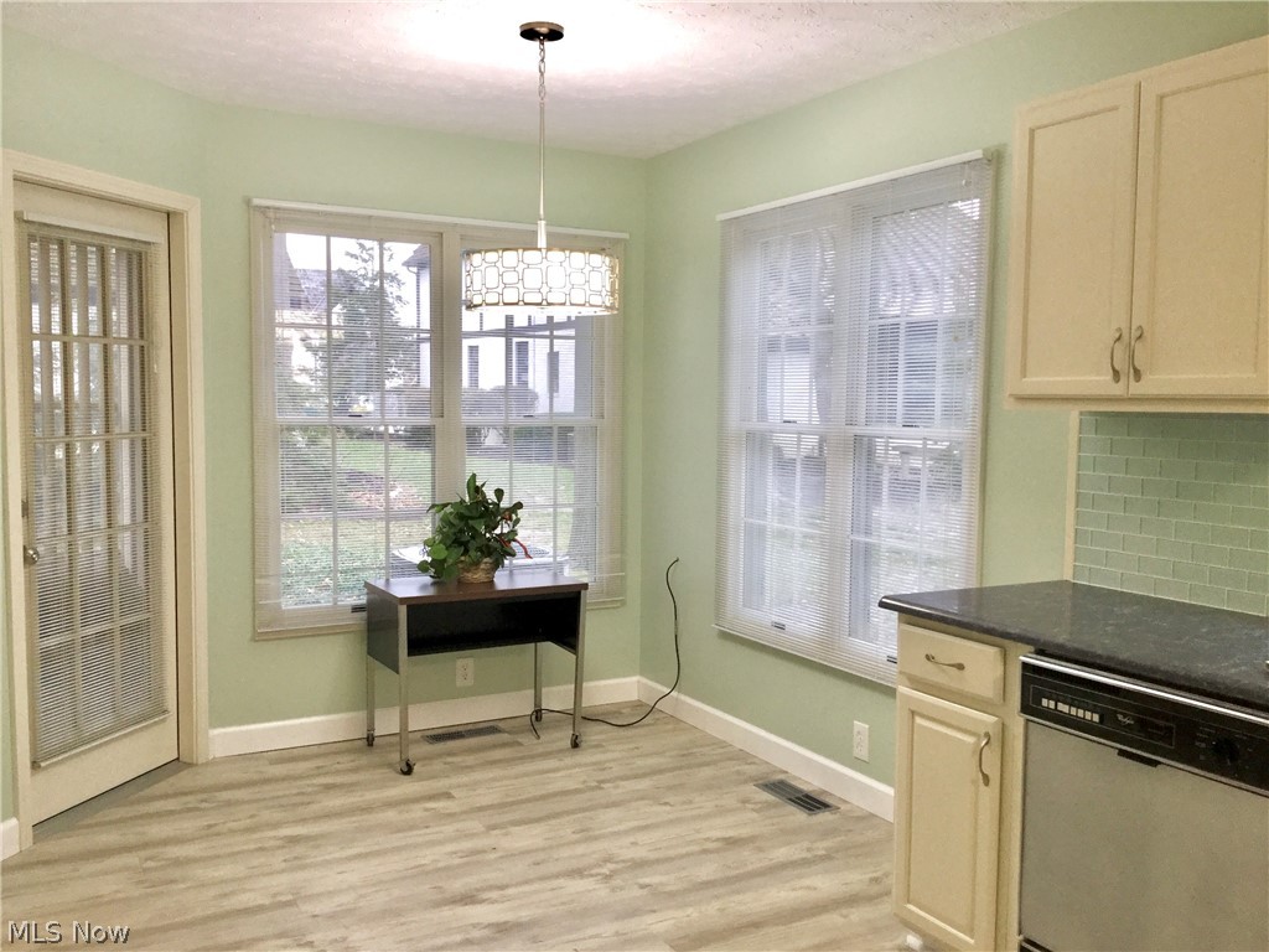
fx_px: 1136
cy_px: 476
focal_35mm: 31
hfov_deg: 58.4
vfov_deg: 45.4
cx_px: 634
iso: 50
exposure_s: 1/30
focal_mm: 3.3
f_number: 2.4
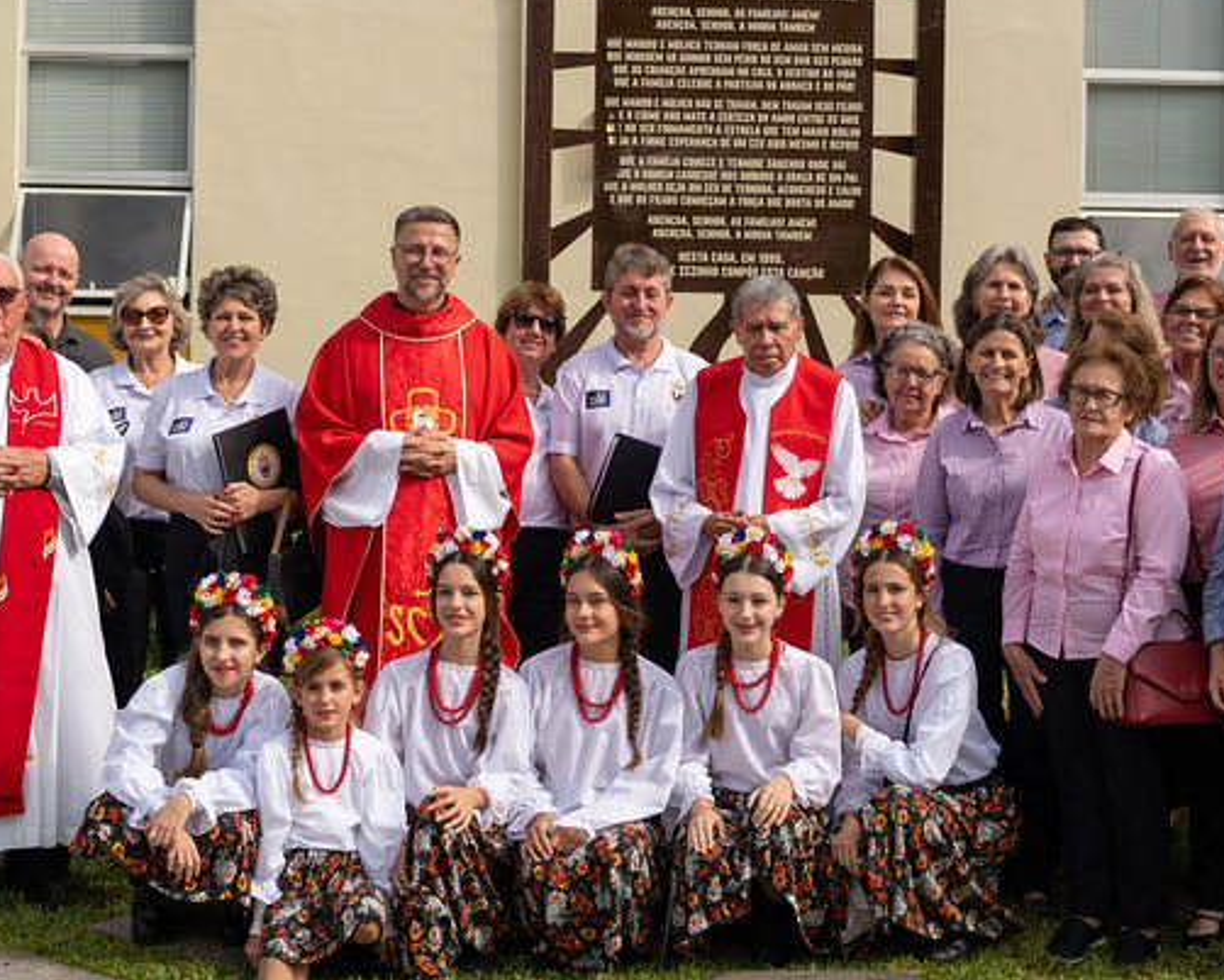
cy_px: 333
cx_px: 614
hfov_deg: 28.3
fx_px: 2428
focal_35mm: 67
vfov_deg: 22.7
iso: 100
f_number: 2.8
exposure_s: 1/3200
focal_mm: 35
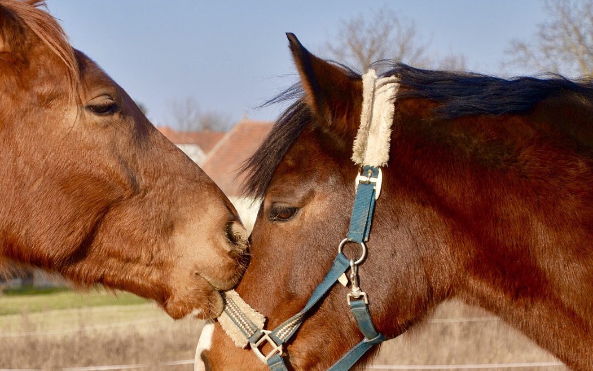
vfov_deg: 10.1
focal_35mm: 130
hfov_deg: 16.0
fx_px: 2101
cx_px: 205
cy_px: 221
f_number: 5.6
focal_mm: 56
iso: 100
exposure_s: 1/500
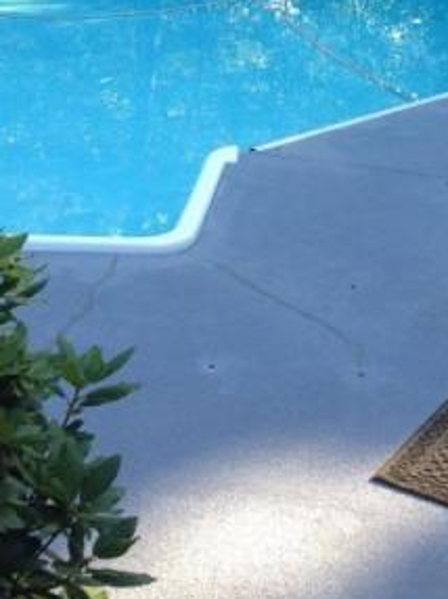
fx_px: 1624
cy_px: -109
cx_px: 318
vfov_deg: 19.7
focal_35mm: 94
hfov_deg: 15.7
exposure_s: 1/180
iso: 50
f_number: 2.4
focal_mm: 4.28
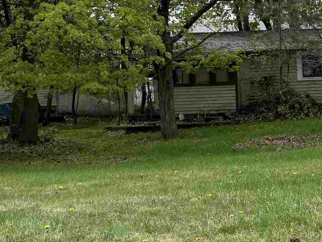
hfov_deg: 22.5
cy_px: 110
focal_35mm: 82
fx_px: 763
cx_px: 355
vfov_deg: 18.0
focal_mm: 6.76
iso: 100
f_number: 1.78
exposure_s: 1/2299
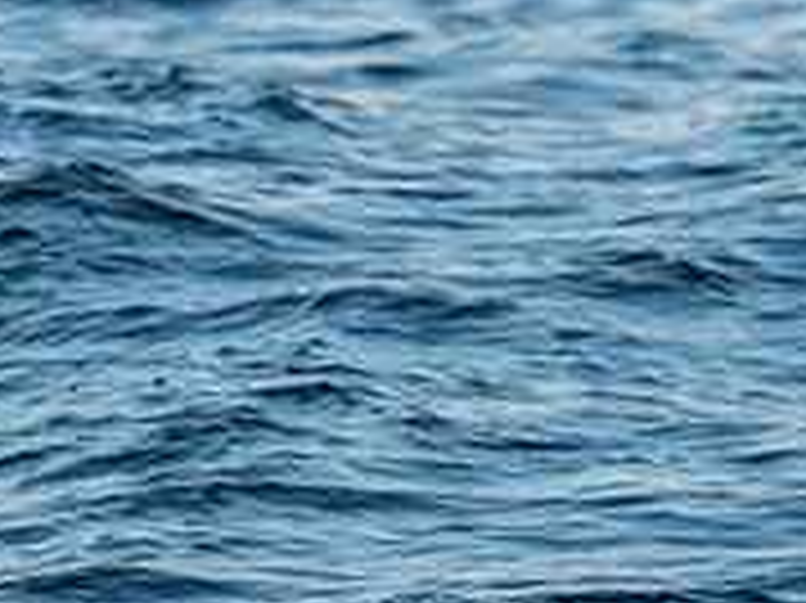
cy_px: -136
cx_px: -416
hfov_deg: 1.3
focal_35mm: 1516
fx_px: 35275
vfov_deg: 1.0
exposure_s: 1/1000
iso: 200
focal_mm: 200
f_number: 5.6
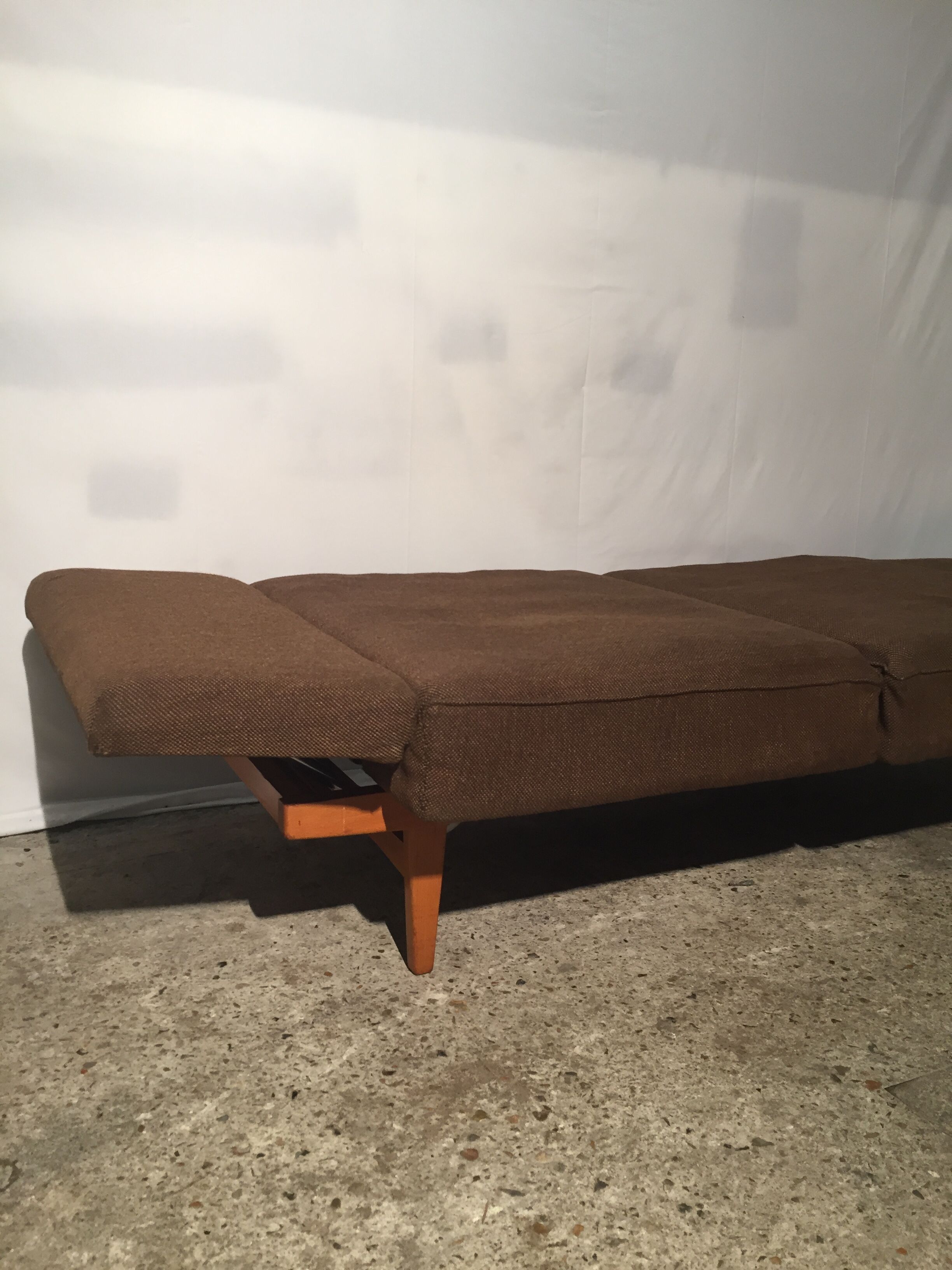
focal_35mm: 29
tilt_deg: -10.3
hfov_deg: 48.2
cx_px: 476
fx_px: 1063
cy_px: 635
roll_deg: -1.9
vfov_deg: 61.7
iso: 80
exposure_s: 1/33
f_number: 2.2
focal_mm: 4.15
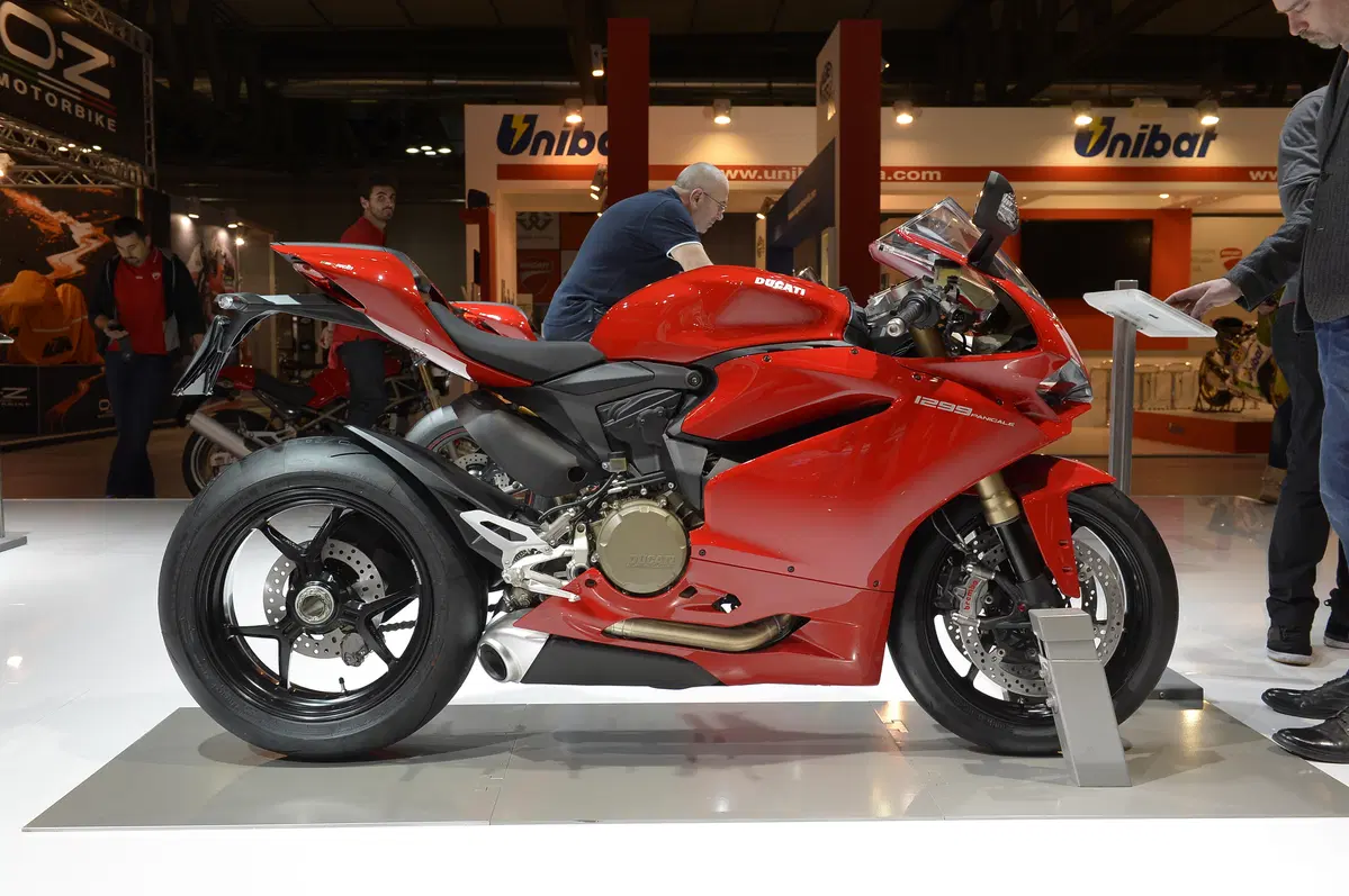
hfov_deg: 55.8
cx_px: 674
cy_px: 448
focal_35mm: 34
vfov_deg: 38.8
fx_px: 1273
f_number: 7.1
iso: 800
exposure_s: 1/250
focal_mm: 34
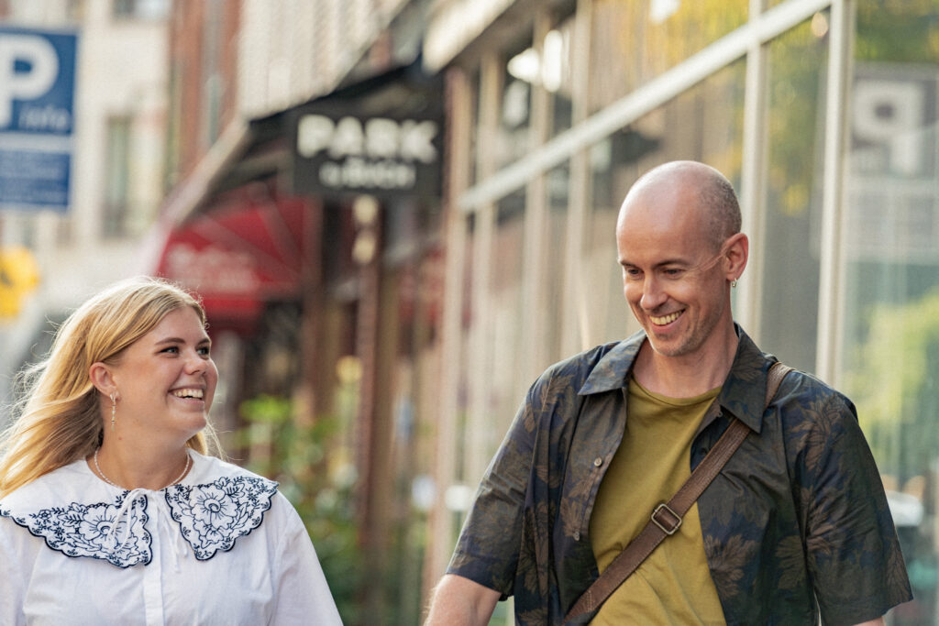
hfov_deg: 10.4
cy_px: 313
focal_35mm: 198
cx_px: 470
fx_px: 5165
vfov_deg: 6.9
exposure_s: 1/640
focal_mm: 198
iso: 800
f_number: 5
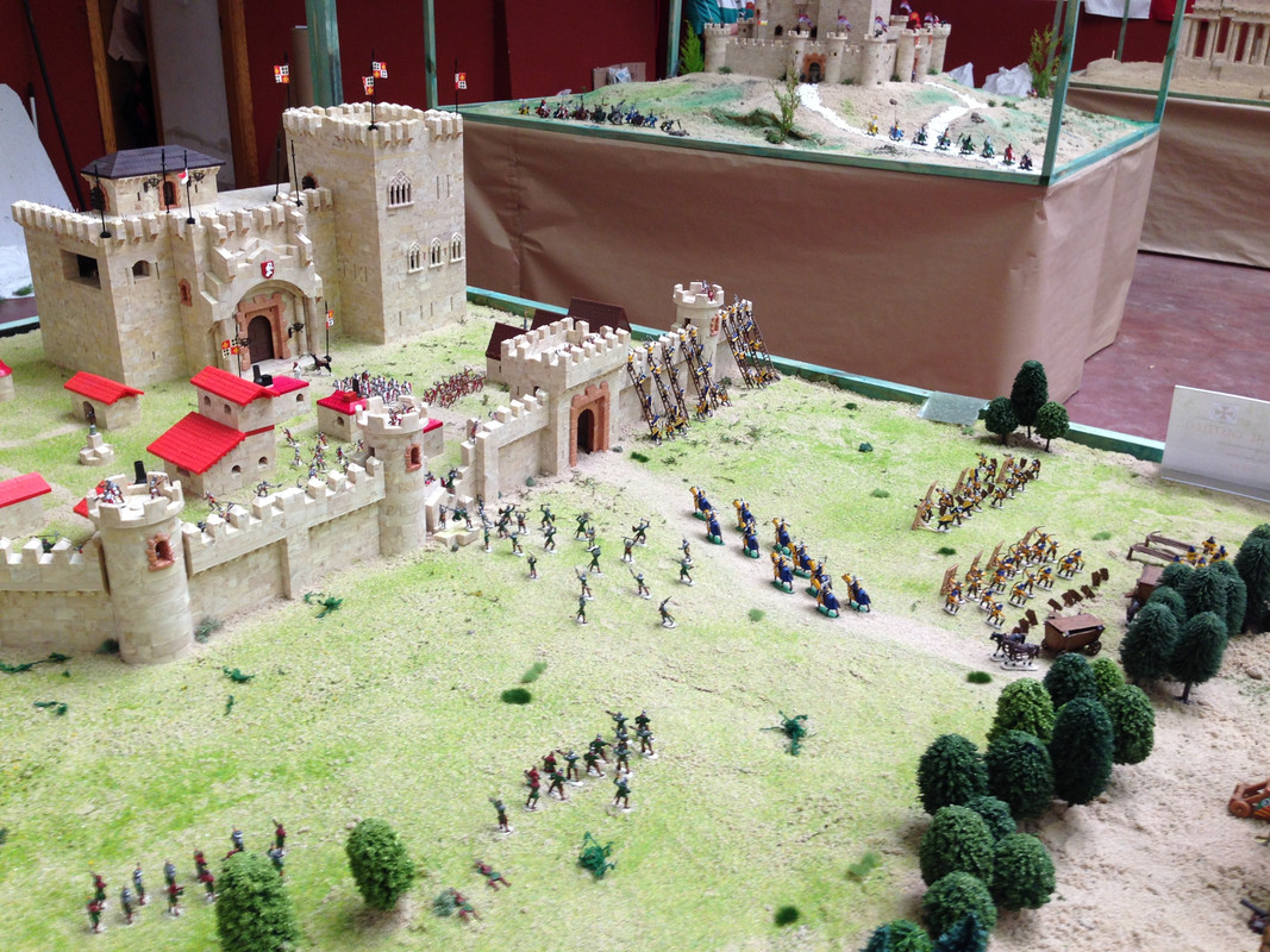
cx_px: 635
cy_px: 476
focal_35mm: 33
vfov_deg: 42.9
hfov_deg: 55.4
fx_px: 1211
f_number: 2.4
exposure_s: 1/40
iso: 64
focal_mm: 4.12
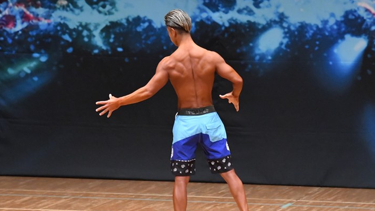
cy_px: 134
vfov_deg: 3.9
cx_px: 202
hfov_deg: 7.0
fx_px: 3083
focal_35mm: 310
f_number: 5.6
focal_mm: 180
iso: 8000
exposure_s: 1/400
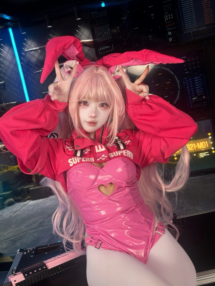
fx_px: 215
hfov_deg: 53.1
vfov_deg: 67.3
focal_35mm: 26
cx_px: 108
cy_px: 143
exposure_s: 1/60
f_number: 1.5
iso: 125
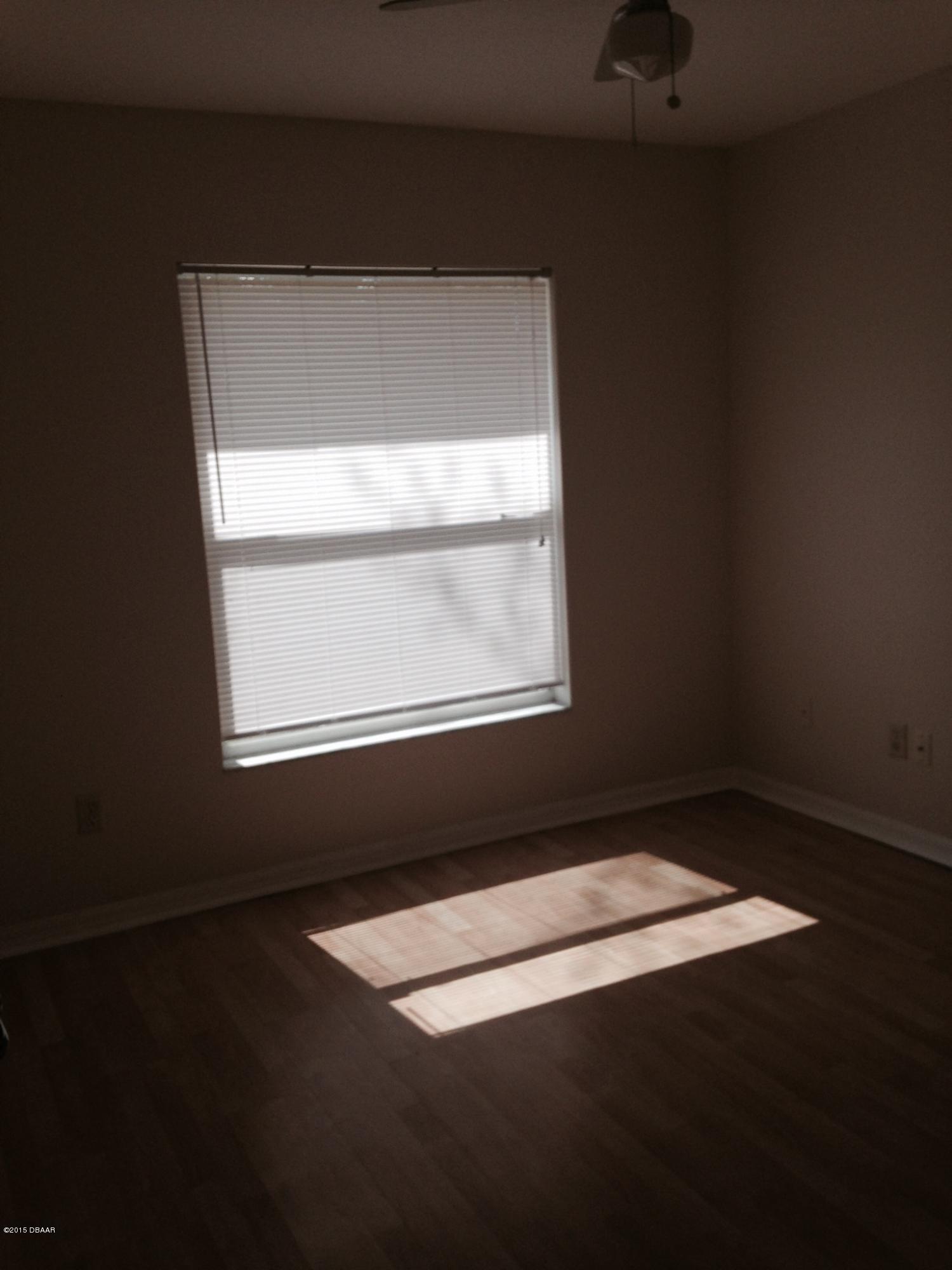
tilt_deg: -7.6
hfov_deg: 42.9
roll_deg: +1.4
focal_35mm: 33
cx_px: 476
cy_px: 635
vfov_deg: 55.4
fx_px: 1210
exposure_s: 1/889
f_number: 2.4
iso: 50
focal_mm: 4.12
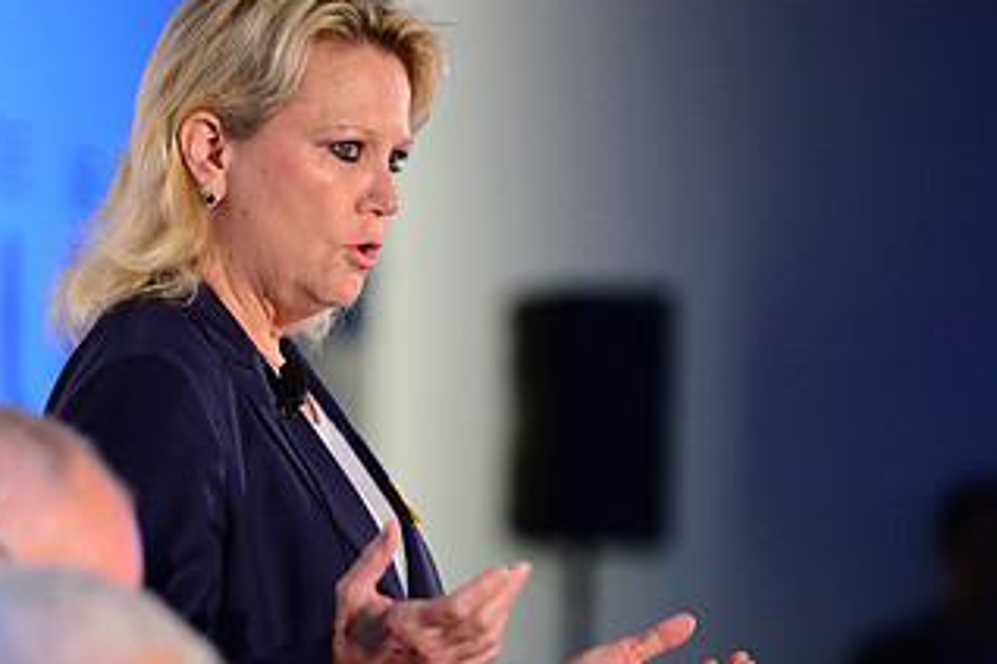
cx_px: 288
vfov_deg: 4.1
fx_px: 9332
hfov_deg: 6.1
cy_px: 475
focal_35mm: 337
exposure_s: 1/250
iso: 4000
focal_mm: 185
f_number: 2.8
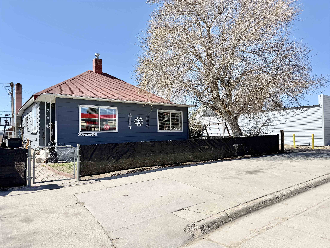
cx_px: 165
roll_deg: +0.8
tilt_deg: +2.5
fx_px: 229
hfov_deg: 71.6
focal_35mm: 24
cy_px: 124
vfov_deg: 56.8
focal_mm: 6.76
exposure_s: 1/4975
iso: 80
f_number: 1.78
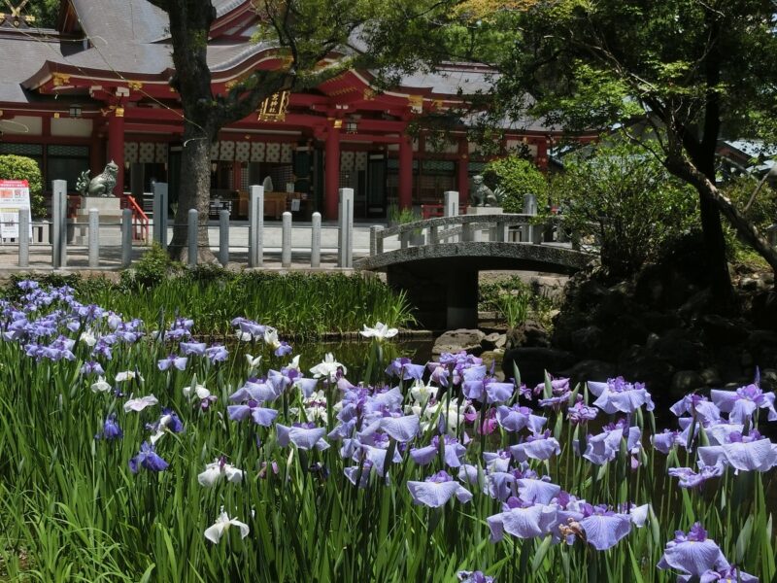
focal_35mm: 60
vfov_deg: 24.4
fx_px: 1347
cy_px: 292
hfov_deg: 32.2
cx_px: 388
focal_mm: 10.7
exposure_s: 1/640
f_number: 5
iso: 80
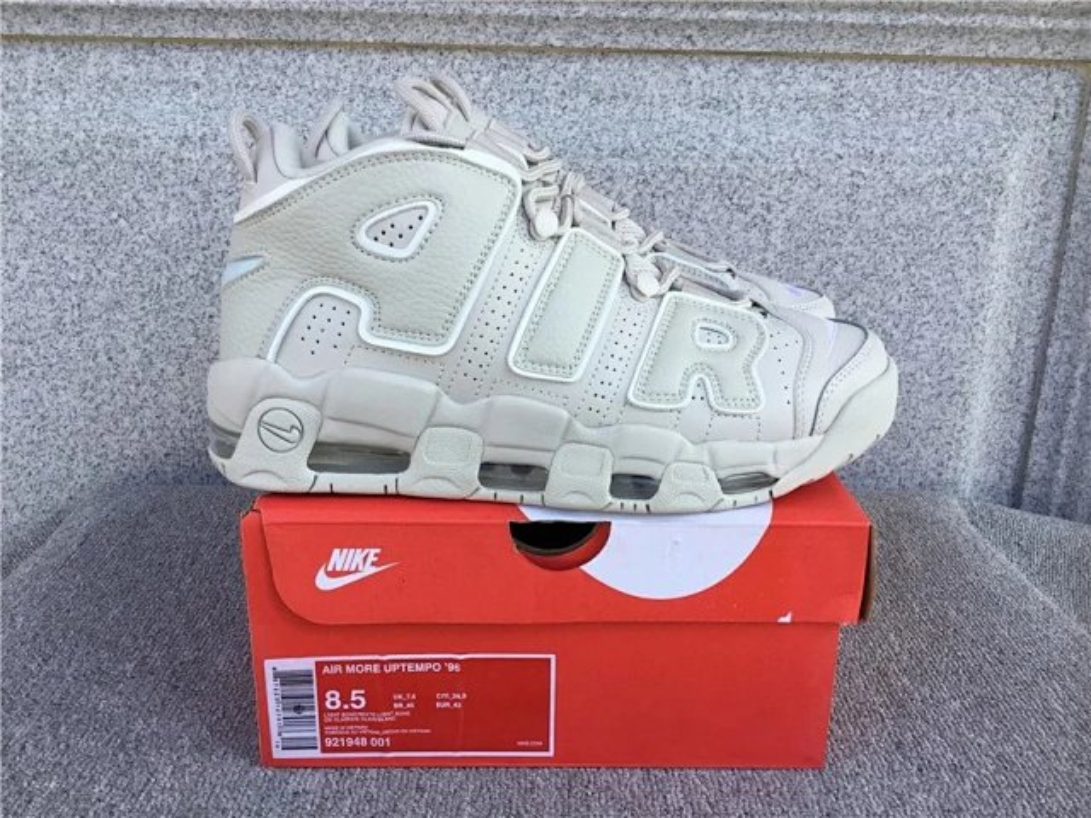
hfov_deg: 58.4
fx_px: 977
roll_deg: -1.2
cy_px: 409
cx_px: 546
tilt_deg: -18.3
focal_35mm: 31
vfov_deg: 45.4
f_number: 2.4
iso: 25
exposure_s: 1/256
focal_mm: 3.3
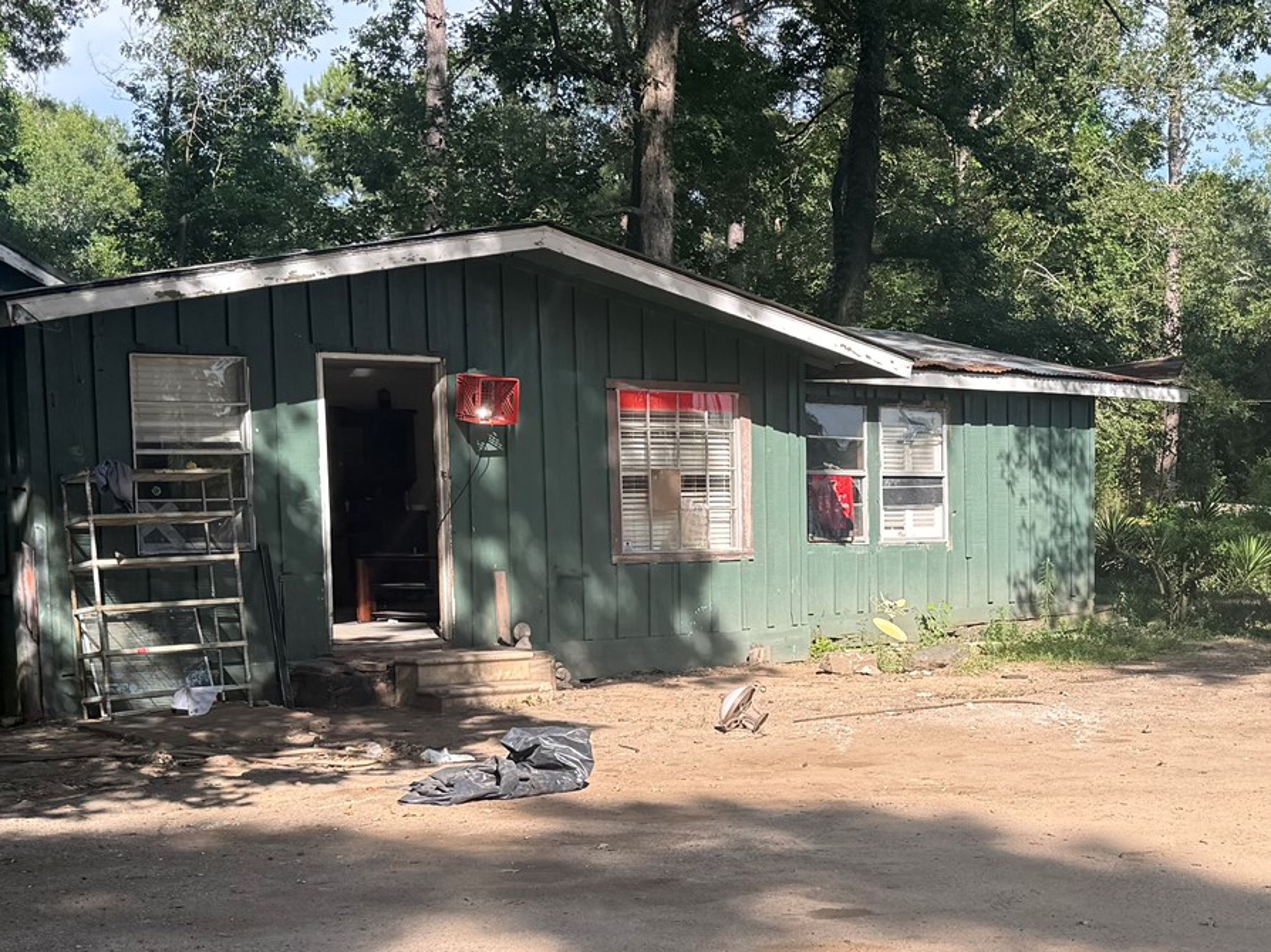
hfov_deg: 33.8
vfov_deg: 26.4
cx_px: 1038
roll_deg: +0.0
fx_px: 2019
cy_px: 642
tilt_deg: -4.4
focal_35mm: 55
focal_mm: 6.76
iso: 80
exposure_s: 1/1192
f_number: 1.78
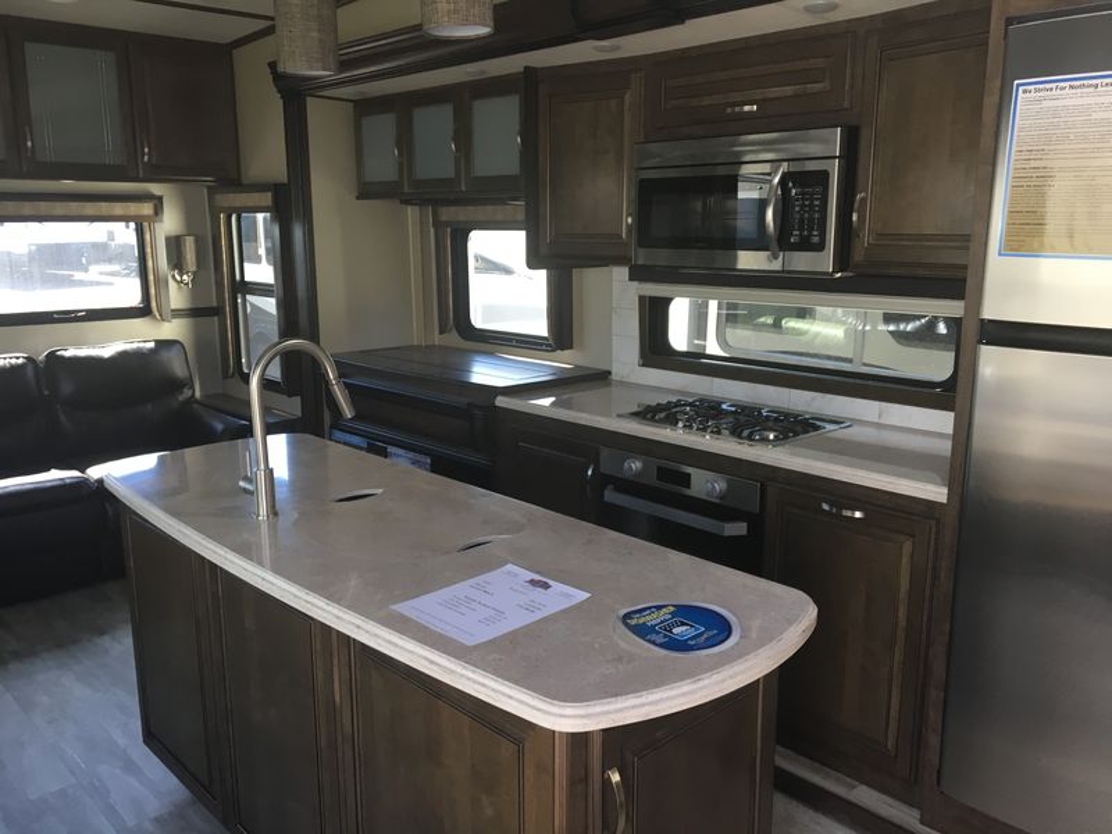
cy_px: 417
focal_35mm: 29
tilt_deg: -11.2
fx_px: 932
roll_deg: +1.0
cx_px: 556
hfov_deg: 61.7
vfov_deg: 48.2
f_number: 2.2
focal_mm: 4.15
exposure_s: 1/30
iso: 64
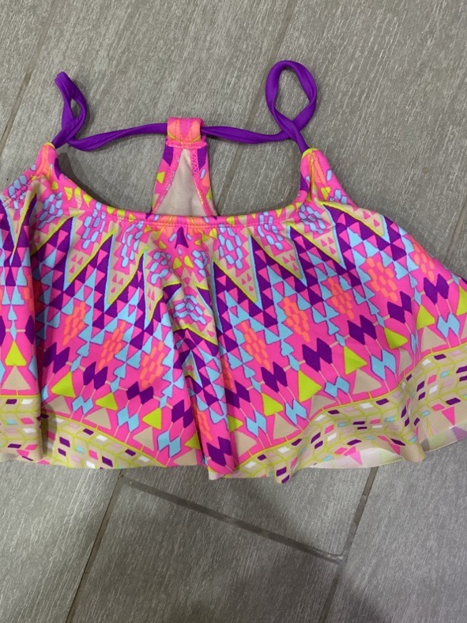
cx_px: 200
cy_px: 318
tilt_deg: -85.0
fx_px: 594
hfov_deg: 42.8
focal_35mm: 33
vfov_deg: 55.3
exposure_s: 1/50
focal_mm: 4.25
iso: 500
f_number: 1.8
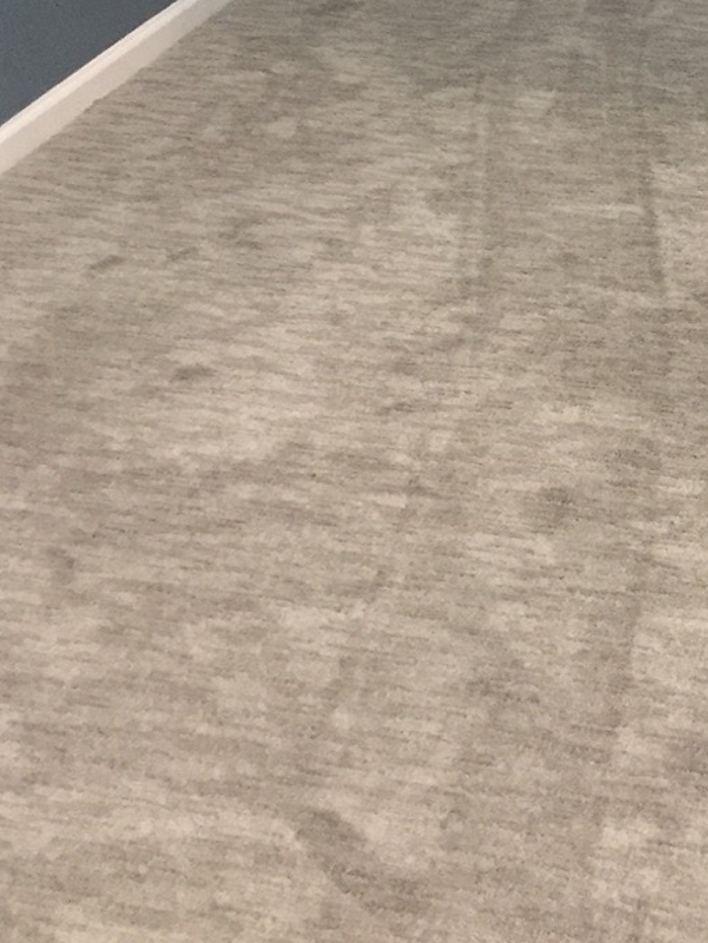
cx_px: 758
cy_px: -158
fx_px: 1853
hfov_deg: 20.7
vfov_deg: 25.8
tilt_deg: -15.2
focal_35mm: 68
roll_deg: +0.0
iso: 160
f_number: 2.2
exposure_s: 1/30
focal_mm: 4.15
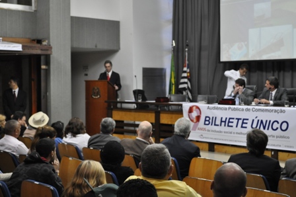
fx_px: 468
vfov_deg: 23.7
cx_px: 148
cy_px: 98
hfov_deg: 35.1
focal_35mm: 57
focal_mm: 38
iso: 800
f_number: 5
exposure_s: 1/60
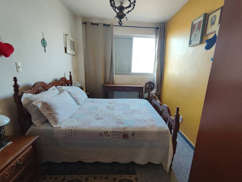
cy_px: 91
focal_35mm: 16
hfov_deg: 94.5
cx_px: 121
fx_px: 112
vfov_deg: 78.2
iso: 92
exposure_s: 1/40
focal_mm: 1.65
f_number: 2.2
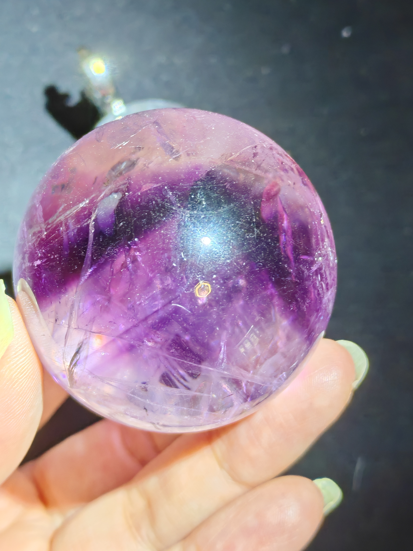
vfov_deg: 29.8
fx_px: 1034
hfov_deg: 22.6
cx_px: 206
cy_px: 276
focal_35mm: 65
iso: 125
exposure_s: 1/92
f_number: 1.95
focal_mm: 5.52
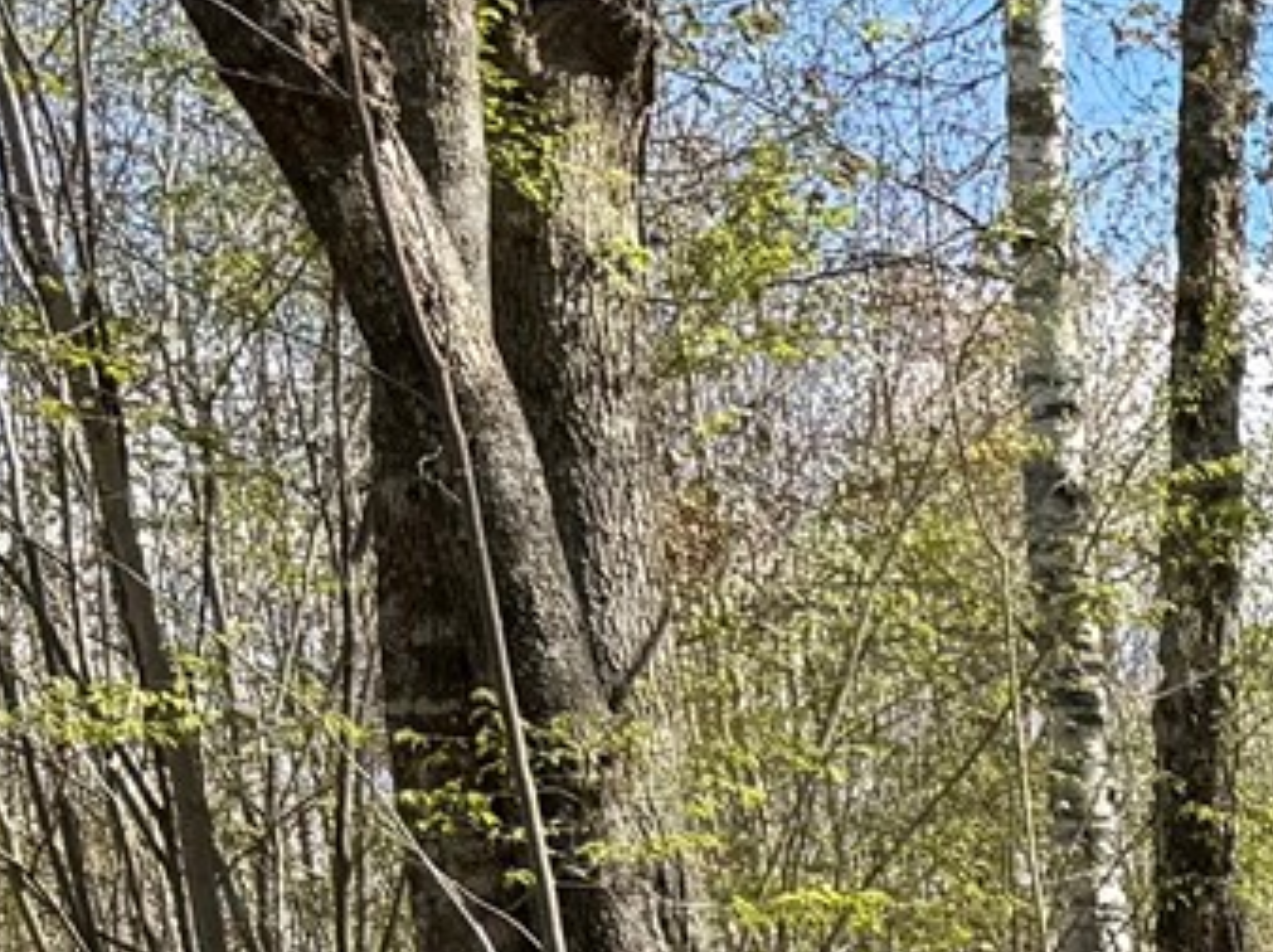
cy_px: 1983
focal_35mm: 146
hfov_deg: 11.8
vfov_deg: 9.4
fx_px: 5363
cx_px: 2724
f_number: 1.78
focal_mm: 6.76
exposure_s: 1/1522
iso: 80
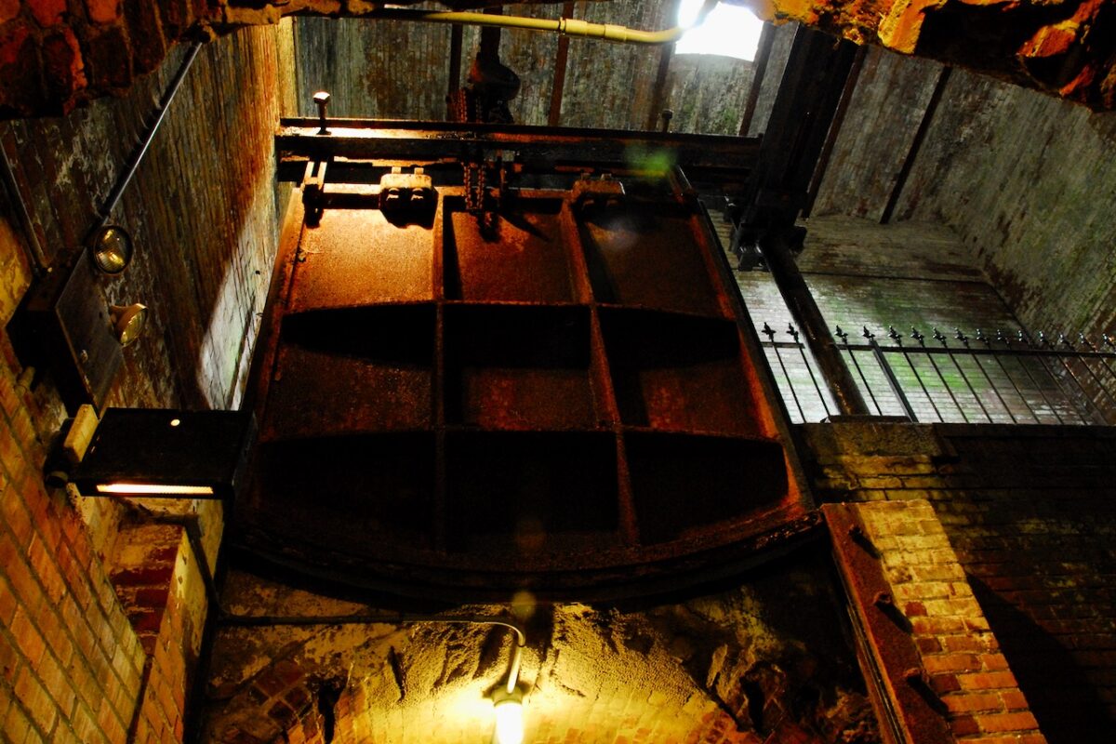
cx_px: 558
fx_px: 837
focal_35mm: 27
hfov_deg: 67.4
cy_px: 372
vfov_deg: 47.9
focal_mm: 18
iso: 1600
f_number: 6.3
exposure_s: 1/10
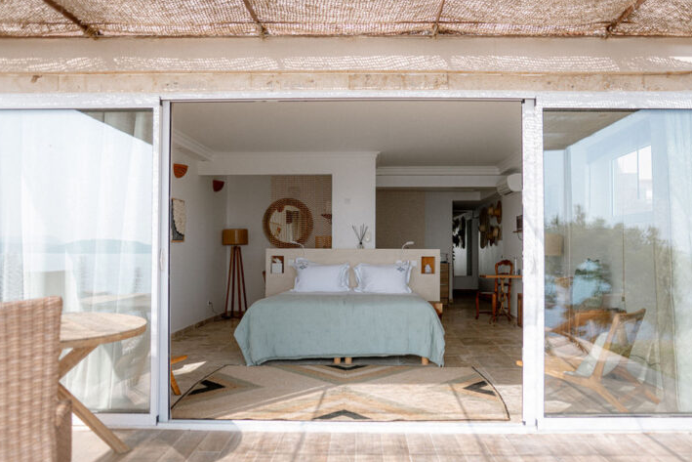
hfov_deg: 69.3
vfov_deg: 49.6
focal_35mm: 26
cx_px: 370
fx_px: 500
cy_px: 238
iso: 64
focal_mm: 24
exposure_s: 1/1000
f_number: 1.8
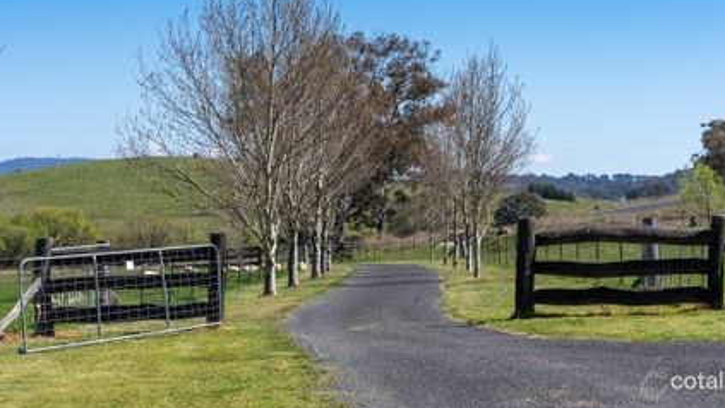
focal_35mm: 86
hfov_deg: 24.7
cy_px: 148
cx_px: 375
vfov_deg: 14.0
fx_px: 1653
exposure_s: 1/250
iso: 100
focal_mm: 74
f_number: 9
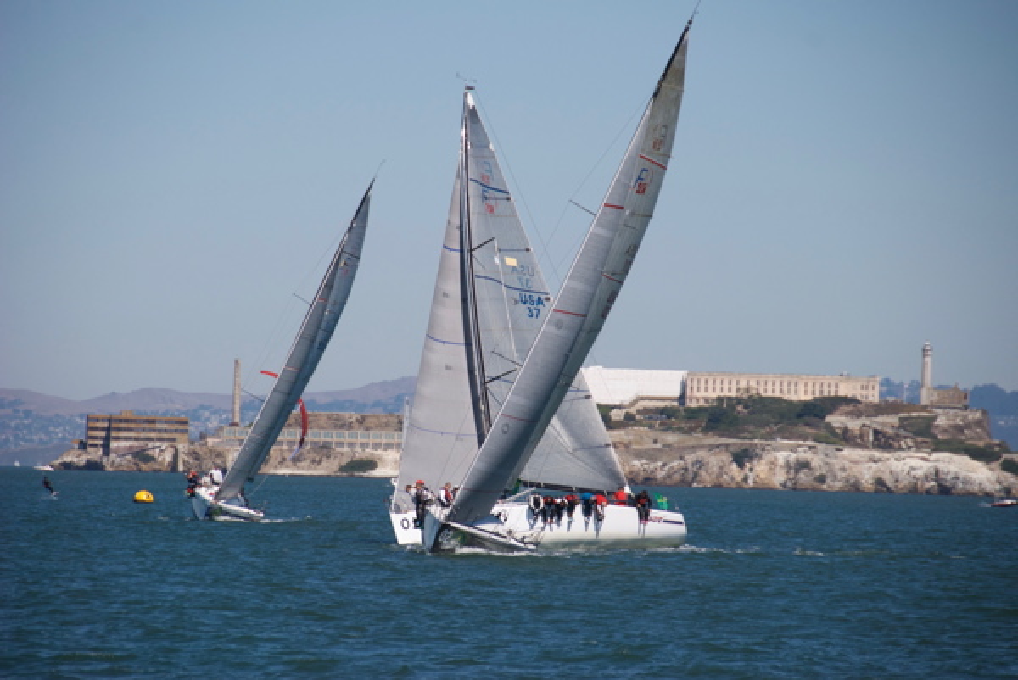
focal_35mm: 255
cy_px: 340
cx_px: 509
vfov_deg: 5.4
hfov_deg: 8.1
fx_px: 7216
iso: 320
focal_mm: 170
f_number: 5.6
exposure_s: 1/2000
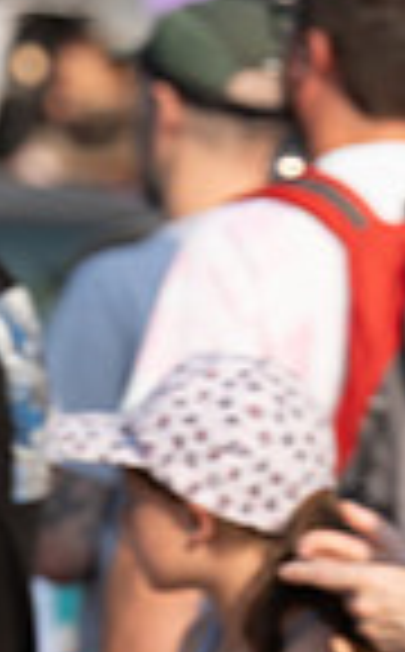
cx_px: -216
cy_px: 654
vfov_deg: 2.8
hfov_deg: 1.7
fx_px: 13418
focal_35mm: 756
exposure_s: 1/1000
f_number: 4.5
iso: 160
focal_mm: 185
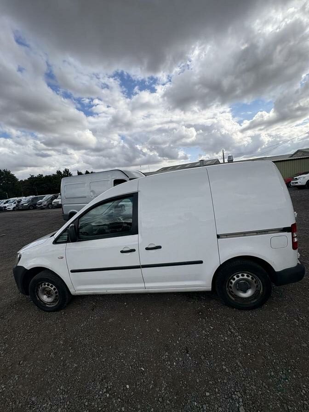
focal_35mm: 14
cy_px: 206
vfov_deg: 102.1
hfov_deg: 85.7
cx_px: 154
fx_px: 167
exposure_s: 1/1832
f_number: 2.2
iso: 40
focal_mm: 2.22
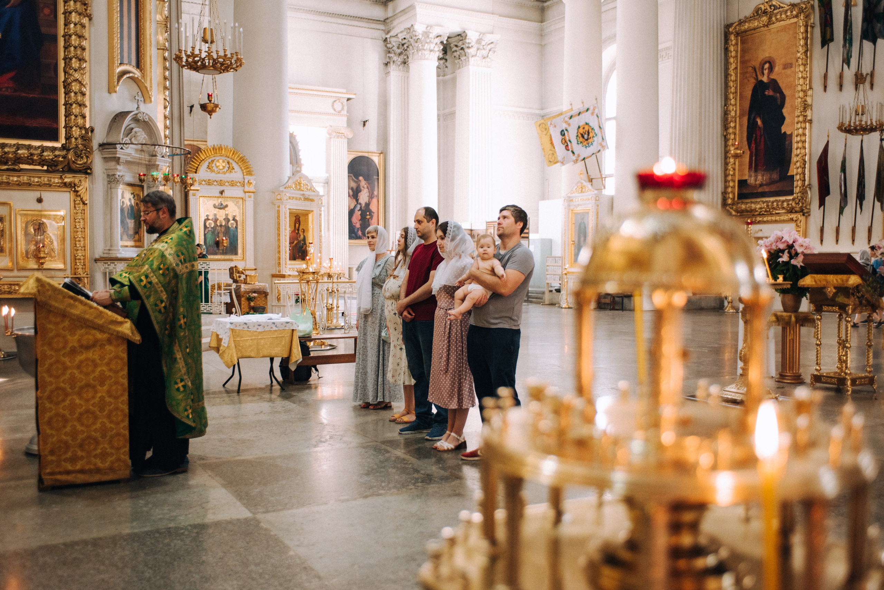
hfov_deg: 50.7
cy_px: 295
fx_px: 933
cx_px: 442
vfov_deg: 35.1
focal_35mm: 38
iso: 500
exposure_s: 1/100
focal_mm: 38
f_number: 2.8
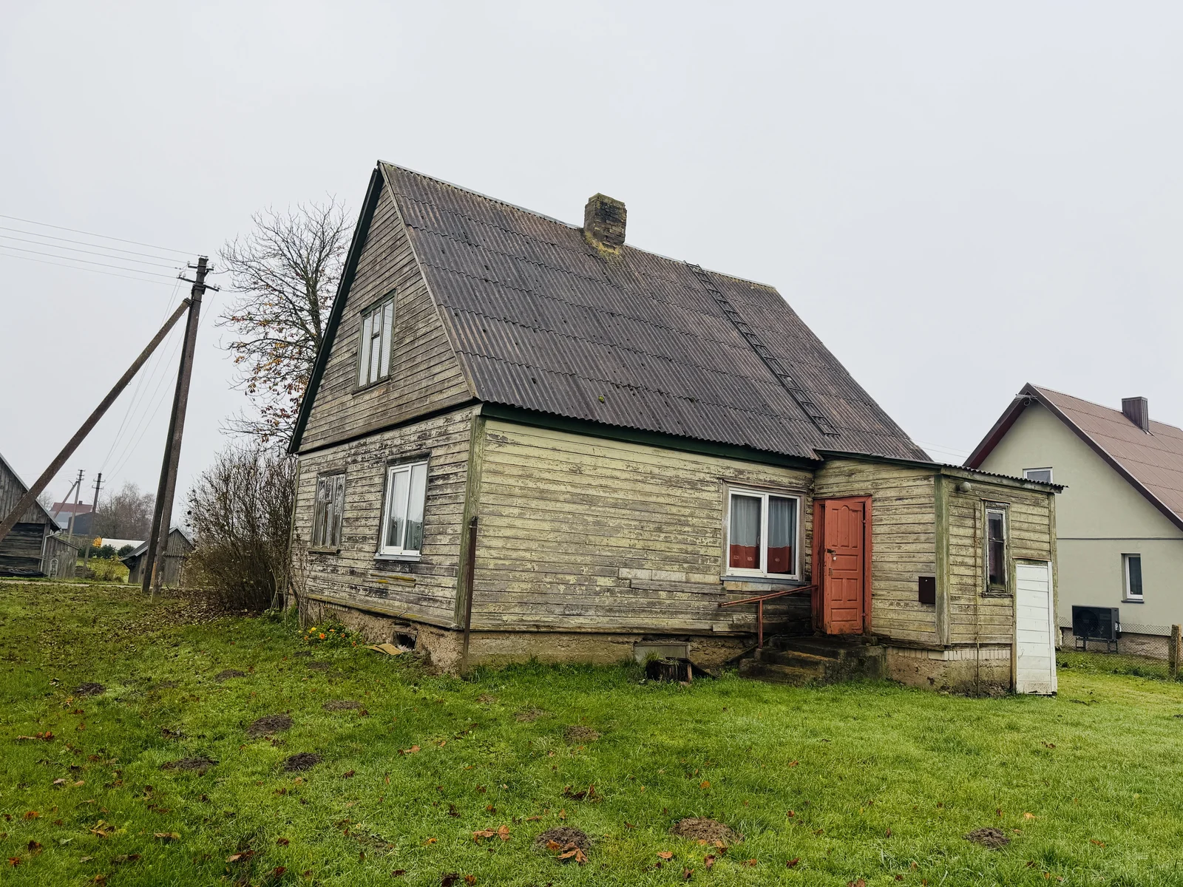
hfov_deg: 71.6
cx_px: 592
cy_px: 444
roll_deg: -3.9
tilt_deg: +8.0
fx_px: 820
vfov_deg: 56.8
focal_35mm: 24
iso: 80
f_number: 1.78
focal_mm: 6.76
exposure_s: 1/683
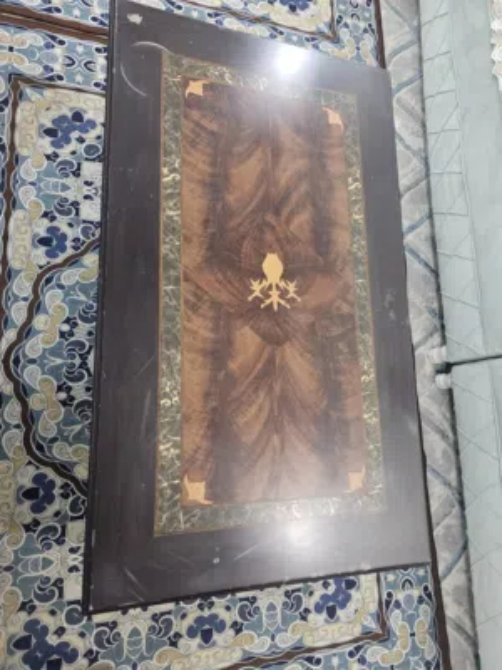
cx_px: 251
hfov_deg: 58.9
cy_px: 335
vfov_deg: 73.9
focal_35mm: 23
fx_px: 445
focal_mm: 6.3
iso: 640
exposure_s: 1/25
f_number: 1.7
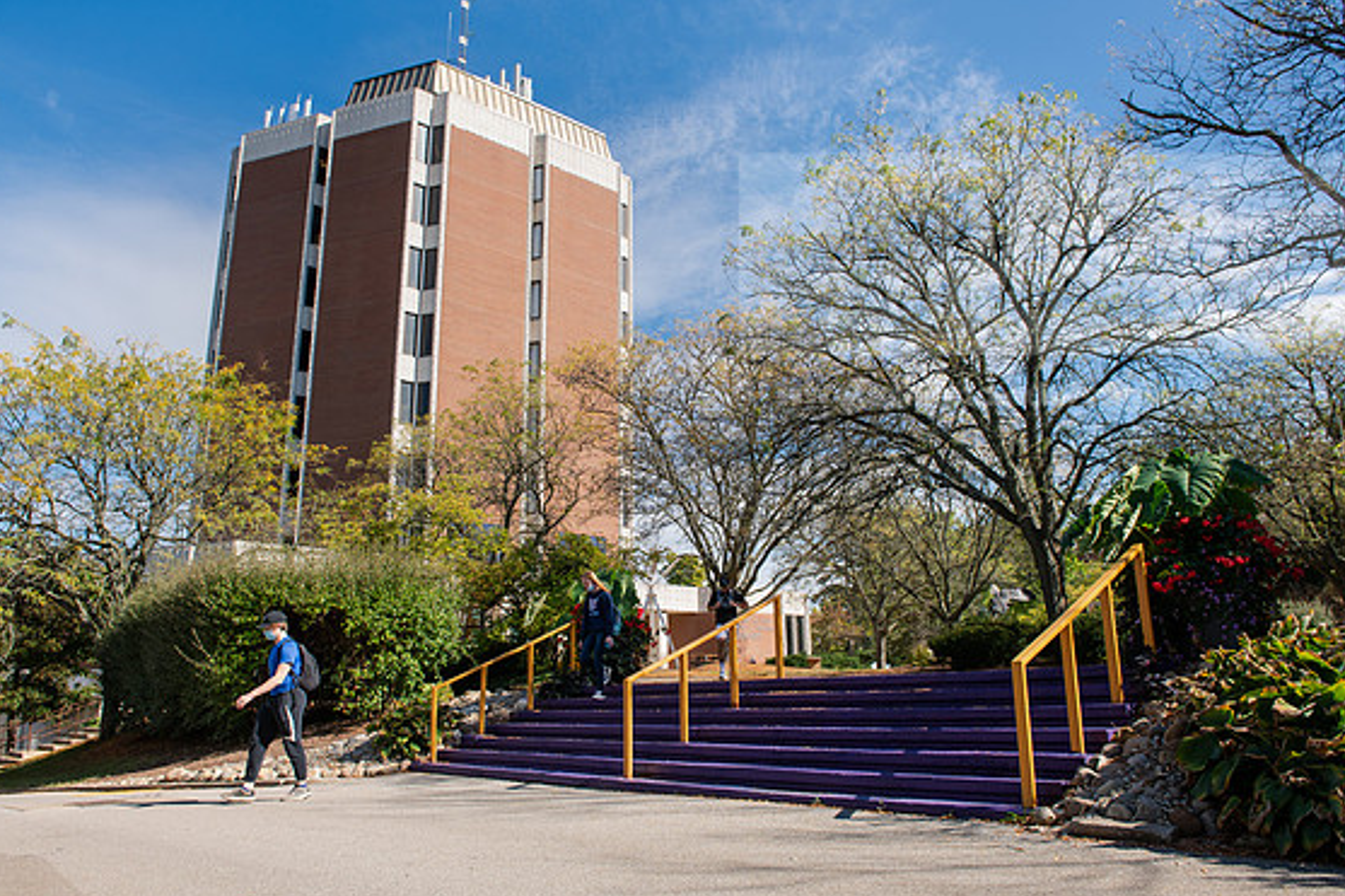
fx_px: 934
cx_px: 666
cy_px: 446
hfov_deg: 71.5
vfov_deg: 51.3
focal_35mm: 25
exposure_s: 1/400
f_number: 8
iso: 250
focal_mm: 24
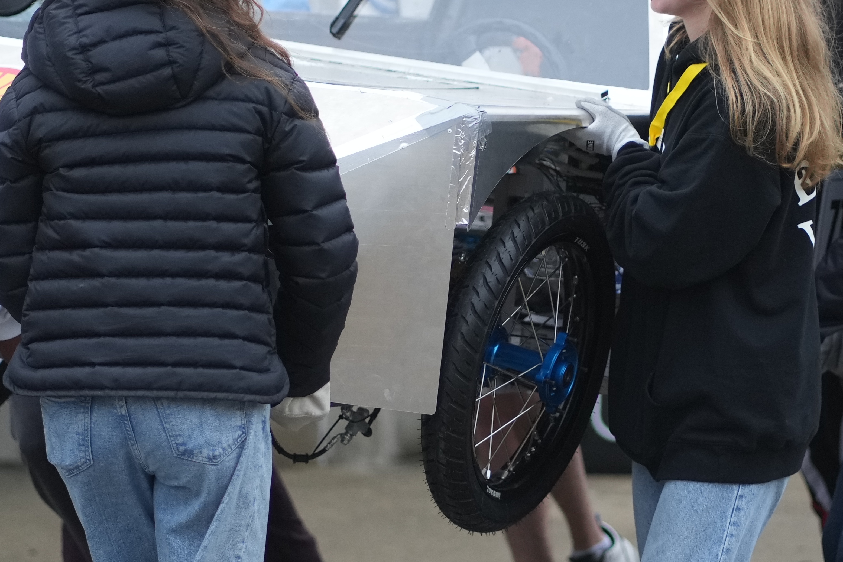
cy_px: 264
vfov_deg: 5.8
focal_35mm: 236
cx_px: 549
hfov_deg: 8.7
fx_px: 5526
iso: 800
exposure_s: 1/5000
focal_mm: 85
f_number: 1.8
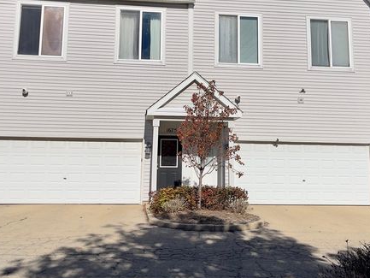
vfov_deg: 35.6
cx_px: 190
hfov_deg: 46.8
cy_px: 94
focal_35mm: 40
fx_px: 428
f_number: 1.6
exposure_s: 1/9174
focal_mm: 5.1
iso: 32
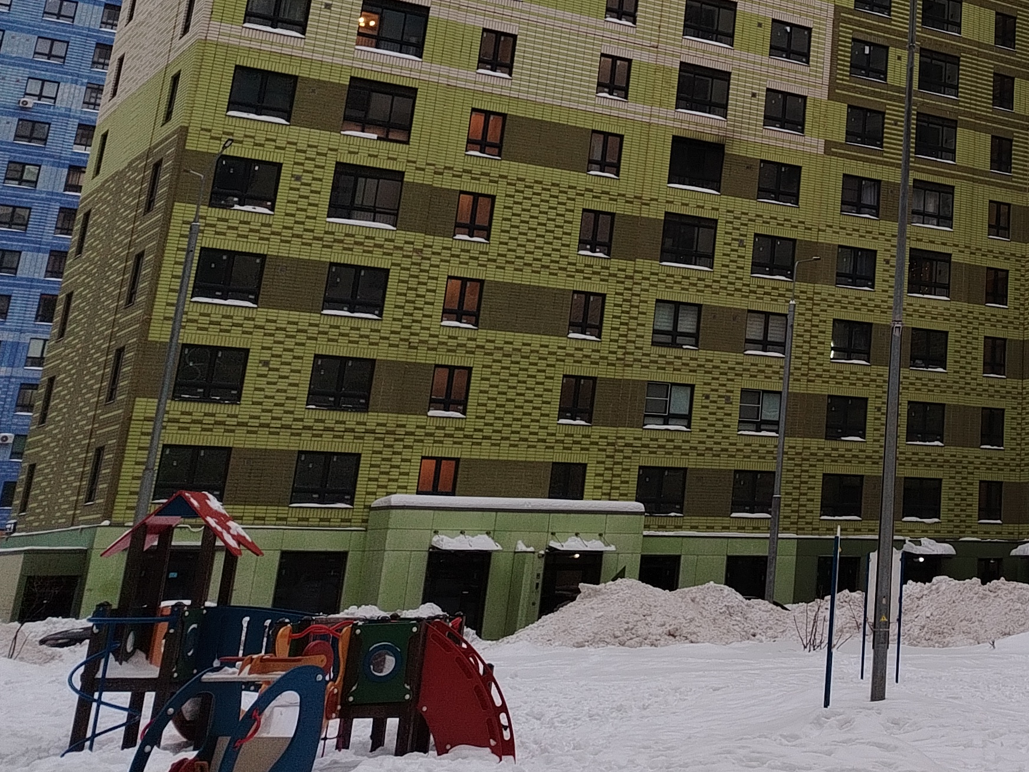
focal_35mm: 55
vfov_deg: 25.4
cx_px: 1132
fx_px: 1635
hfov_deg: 31.1
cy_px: 17
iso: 309
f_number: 1.75
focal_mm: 5.25
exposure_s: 1/100
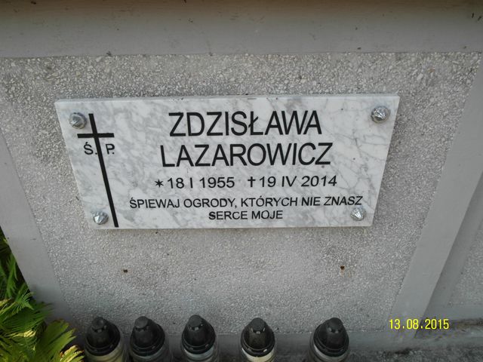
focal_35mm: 30
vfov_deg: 46.8
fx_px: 419
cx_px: 242
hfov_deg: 60.0
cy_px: 181
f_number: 3.9
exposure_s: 1/180
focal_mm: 6.5
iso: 80
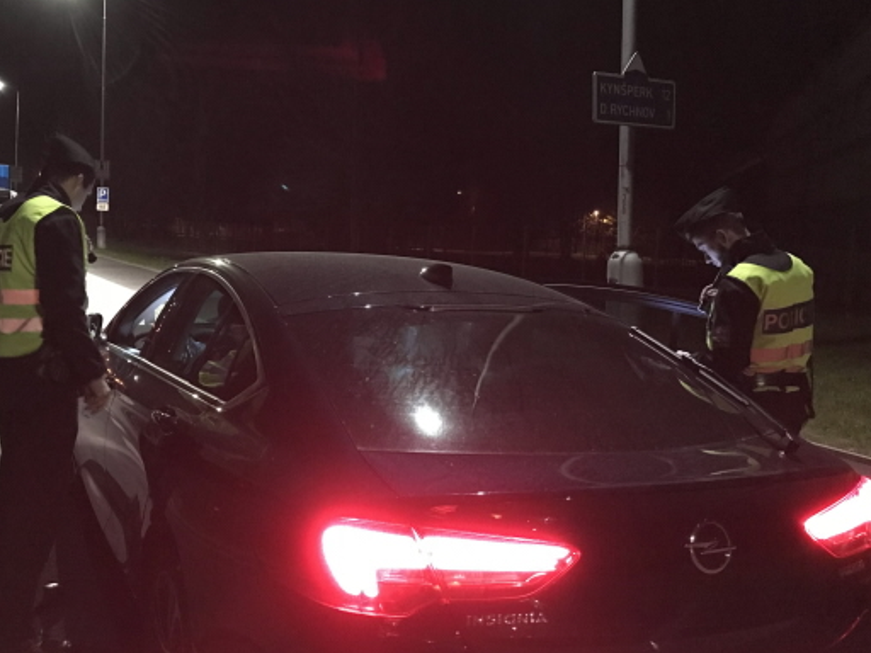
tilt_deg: -5.3
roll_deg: -2.2
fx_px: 881
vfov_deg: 40.7
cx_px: 369
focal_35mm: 35
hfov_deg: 52.4
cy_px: 301
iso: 400
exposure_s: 1/4
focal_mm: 3.99
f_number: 1.8
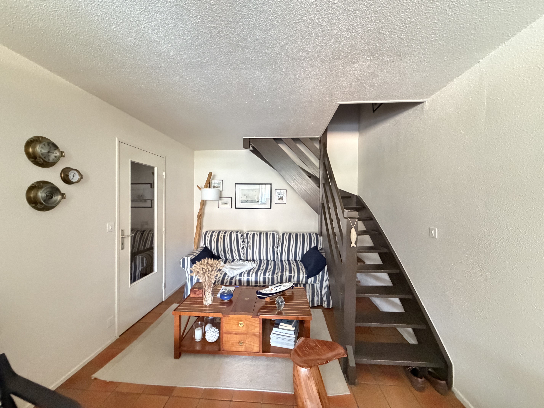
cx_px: 272
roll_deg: +1.2
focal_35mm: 14
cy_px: 204
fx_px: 220
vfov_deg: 85.7
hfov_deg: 102.1
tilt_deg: -0.6
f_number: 2.2
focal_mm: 2.22
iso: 1600
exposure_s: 1/40
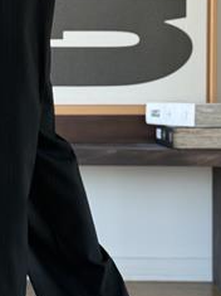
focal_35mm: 109
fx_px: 929
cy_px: 117
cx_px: 6
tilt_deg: -1.2
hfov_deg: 13.4
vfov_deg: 18.0
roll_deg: -0.4
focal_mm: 6.76
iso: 100
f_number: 1.78
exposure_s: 1/174
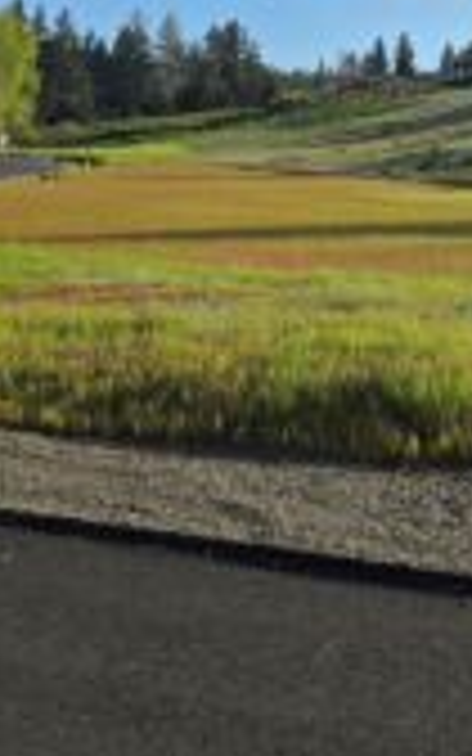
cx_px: 562
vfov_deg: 33.5
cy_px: 94
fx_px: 1194
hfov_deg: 20.9
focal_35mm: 58
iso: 12
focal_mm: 6.3
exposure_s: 1/705
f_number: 1.7
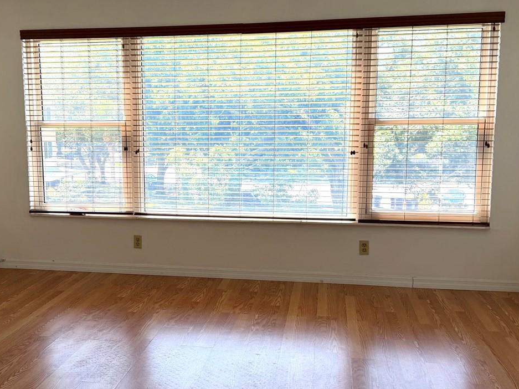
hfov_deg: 45.3
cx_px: 188
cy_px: 199
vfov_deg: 35.1
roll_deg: +1.4
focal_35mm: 41
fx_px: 614
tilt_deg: -8.3
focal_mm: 6.76
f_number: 1.78
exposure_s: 1/246
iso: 80
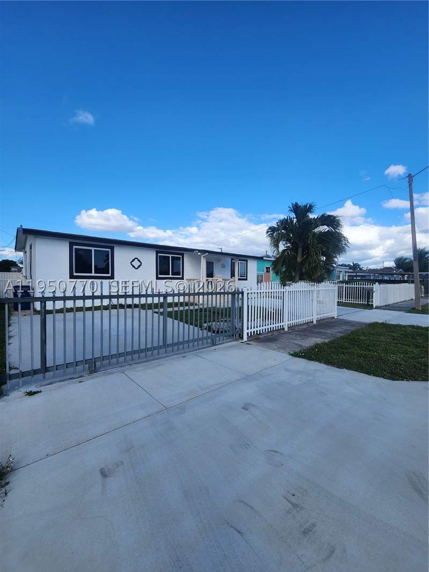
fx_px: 215
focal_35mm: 13
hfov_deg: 89.9
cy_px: 286
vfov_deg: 106.2
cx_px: 214
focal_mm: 2.2
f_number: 2.2
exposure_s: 1/1449
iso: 50
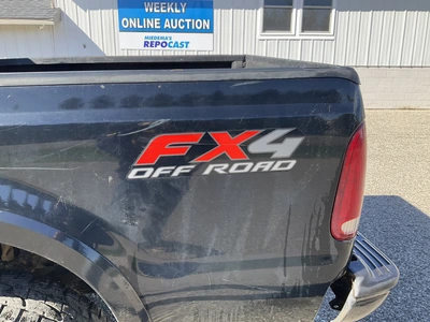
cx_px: 215
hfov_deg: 61.7
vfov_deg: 48.2
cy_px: 161
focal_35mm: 29
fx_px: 360
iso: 25
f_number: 1.8
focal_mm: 3
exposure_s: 1/425
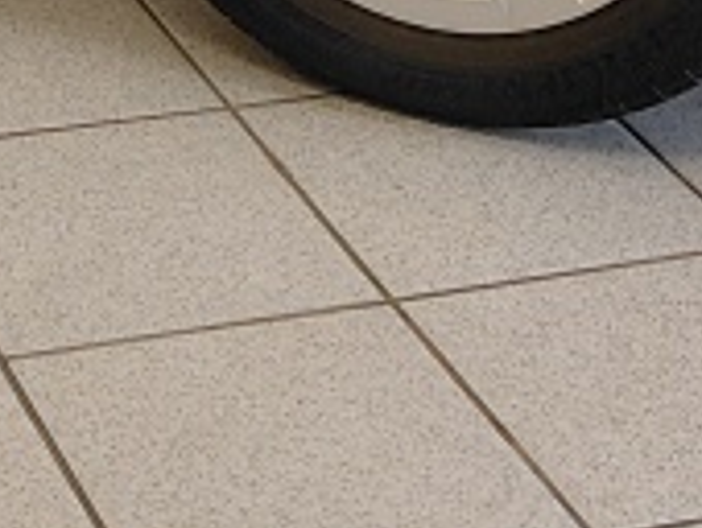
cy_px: -934
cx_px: -8
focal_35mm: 150
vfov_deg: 8.6
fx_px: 3046
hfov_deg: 13.0
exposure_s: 1/100
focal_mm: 4.69
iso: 100
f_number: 1.8
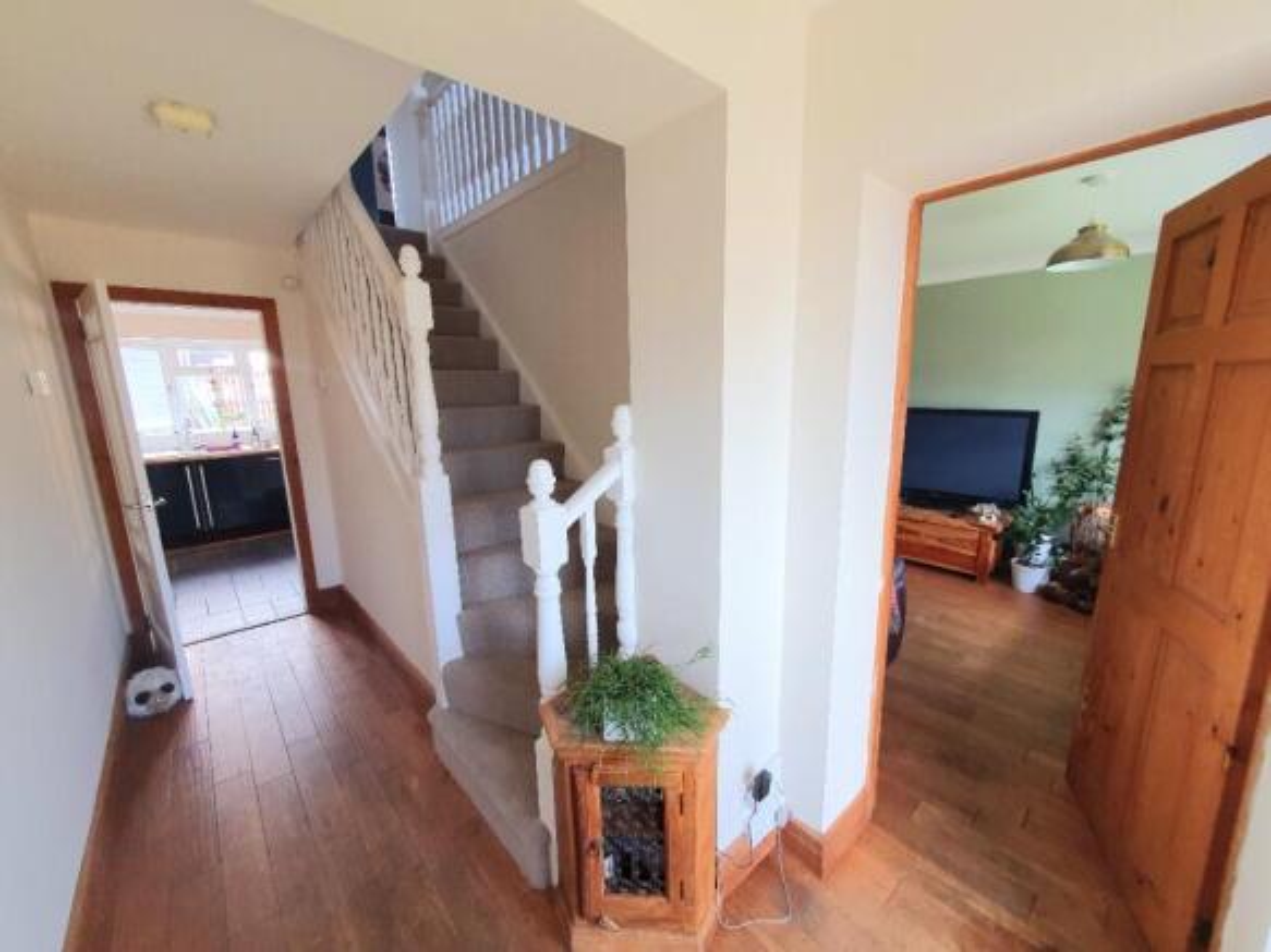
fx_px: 477
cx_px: 636
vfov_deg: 89.9
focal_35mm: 13
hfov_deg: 106.2
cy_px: 476
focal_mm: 1.8
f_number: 2.2
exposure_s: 1/60.2
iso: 100
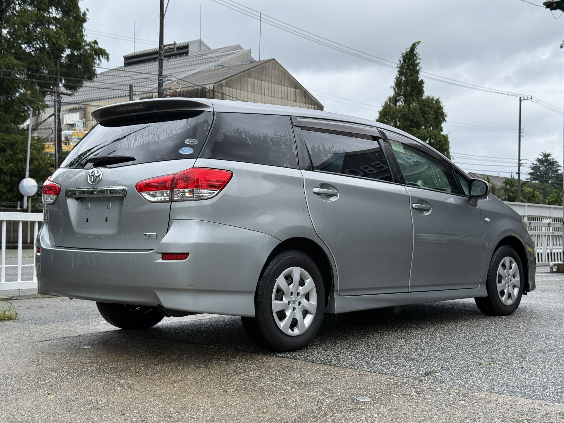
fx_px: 782
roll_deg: -1.0
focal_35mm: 48
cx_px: 282
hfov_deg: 39.7
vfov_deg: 30.3
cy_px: 212
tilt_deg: +1.7
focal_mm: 6.76
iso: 80
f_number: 1.78
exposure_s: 1/1041
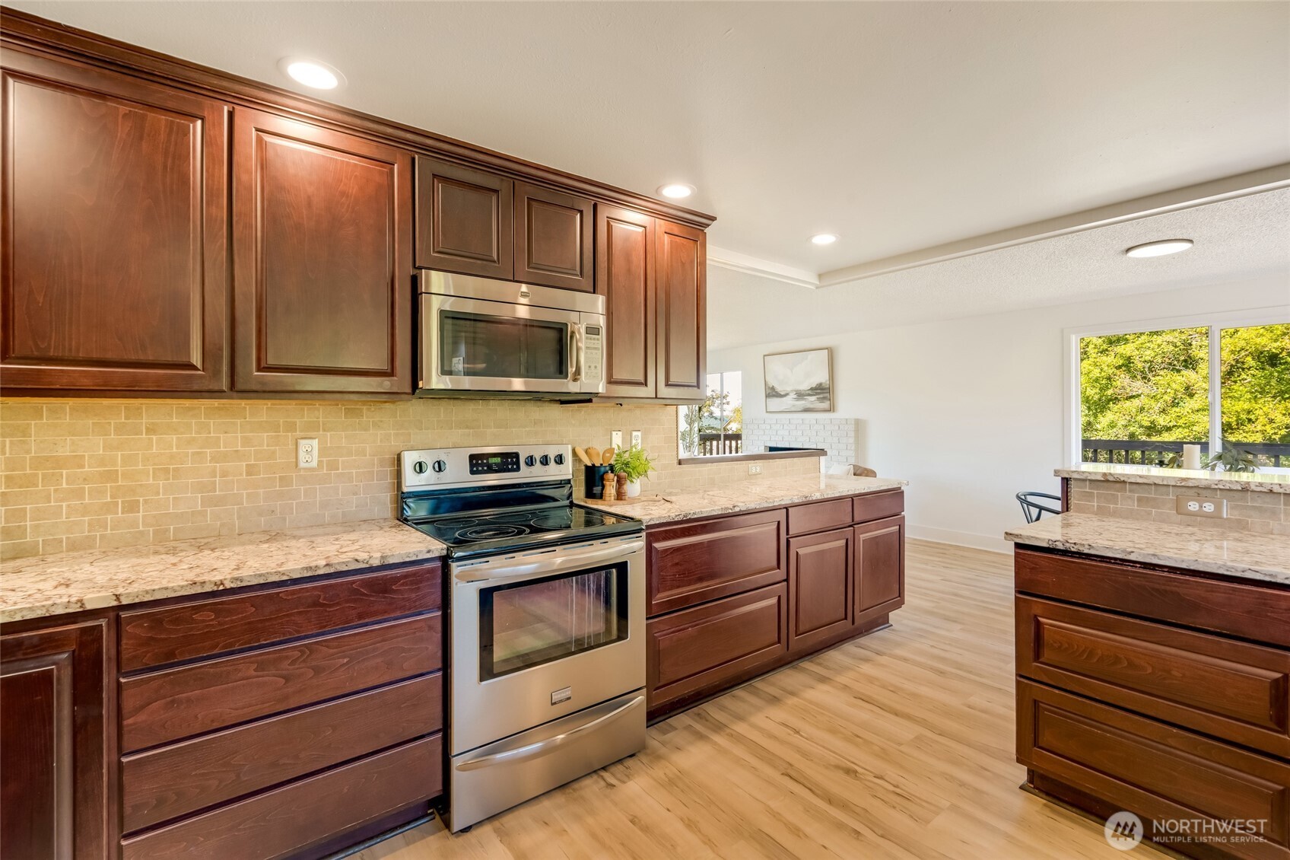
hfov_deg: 96.7
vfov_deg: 73.7
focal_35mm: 16
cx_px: 645
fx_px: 573
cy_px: 430
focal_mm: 16
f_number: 9
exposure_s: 1/160
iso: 400
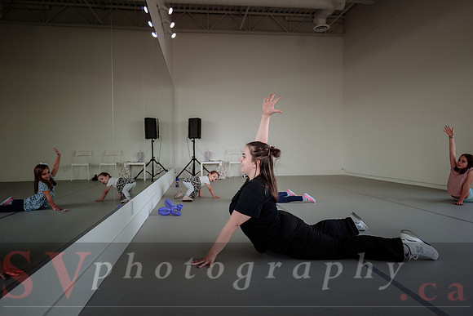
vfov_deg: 53.2
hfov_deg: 73.7
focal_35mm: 24
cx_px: 236
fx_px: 315
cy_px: 158
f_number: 4.5
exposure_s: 1/200
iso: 500
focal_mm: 24
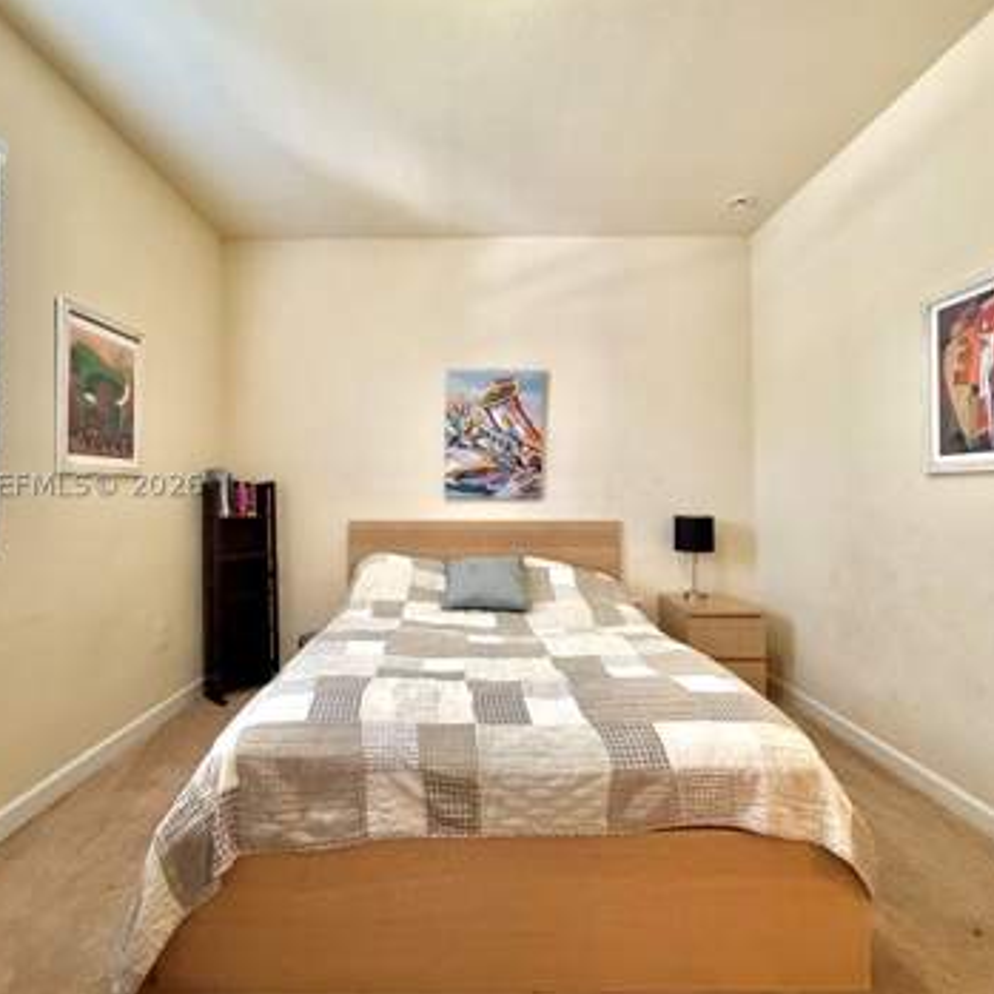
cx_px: 464
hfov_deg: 83.9
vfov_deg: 84.0
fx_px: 552
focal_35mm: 17
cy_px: 484
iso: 500
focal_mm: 2.22
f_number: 2.2
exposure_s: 1/60
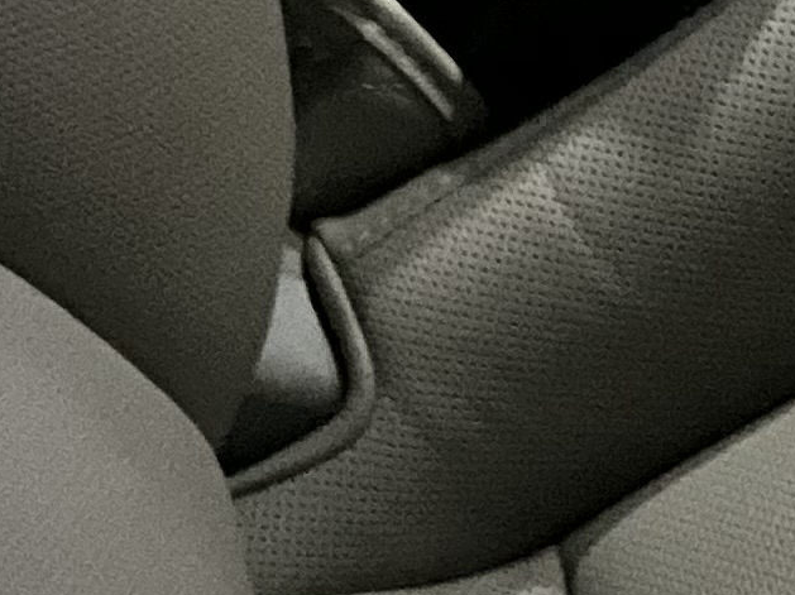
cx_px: 1064
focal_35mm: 186
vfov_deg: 8.0
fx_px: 4269
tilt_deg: -57.4
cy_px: 308
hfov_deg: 10.4
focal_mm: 3
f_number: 1.8
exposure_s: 1/23
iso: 640
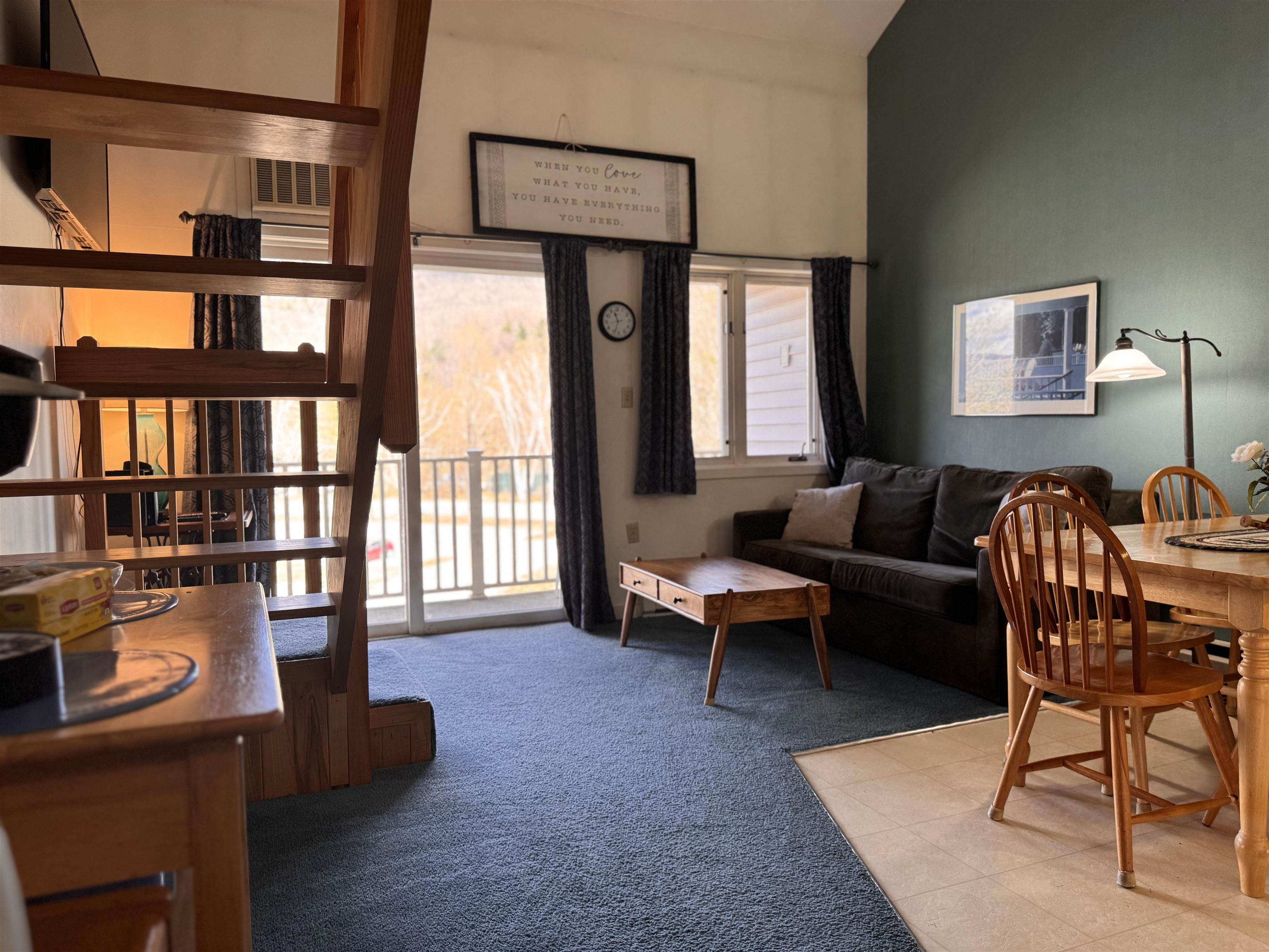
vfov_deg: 56.8
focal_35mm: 24
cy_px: 476
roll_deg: +0.2
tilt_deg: -4.1
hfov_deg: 71.6
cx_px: 634
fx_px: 880
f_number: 1.78
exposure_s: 1/120
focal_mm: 6.76
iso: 125
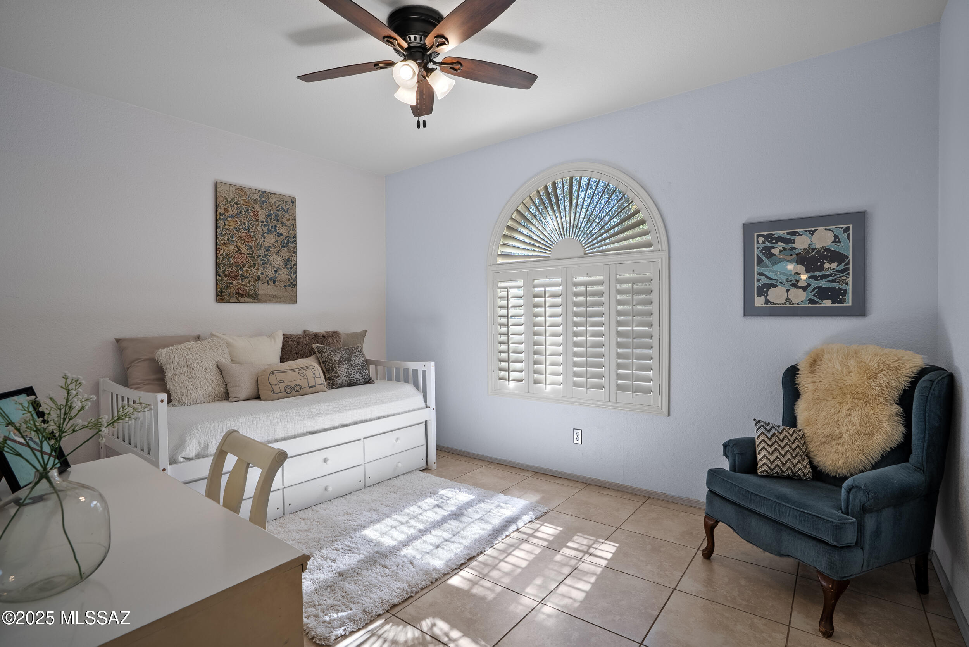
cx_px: 484
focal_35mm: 17
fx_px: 458
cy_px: 324
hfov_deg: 93.2
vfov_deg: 70.5
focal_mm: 17
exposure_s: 1/3
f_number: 8
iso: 200
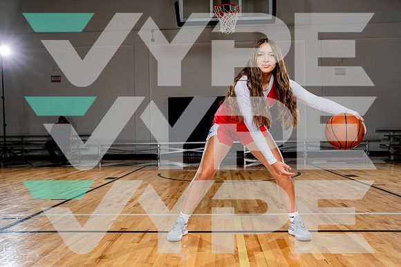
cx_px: 200
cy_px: 134
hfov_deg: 55.8
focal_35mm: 34
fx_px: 379
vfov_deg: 38.9
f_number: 5.6
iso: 200
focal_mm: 34
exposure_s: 1/250
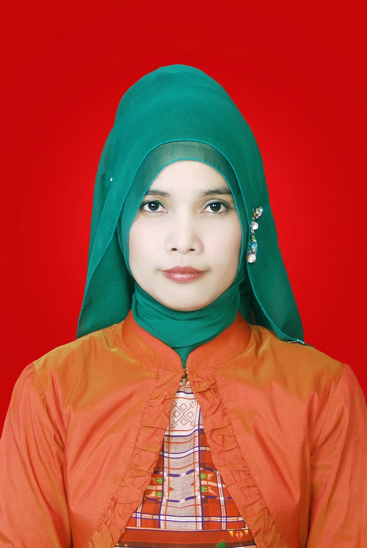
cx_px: 184
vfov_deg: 29.8
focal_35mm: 68
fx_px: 1030
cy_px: 274
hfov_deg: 20.2
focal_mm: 45
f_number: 8
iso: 200
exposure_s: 1/100
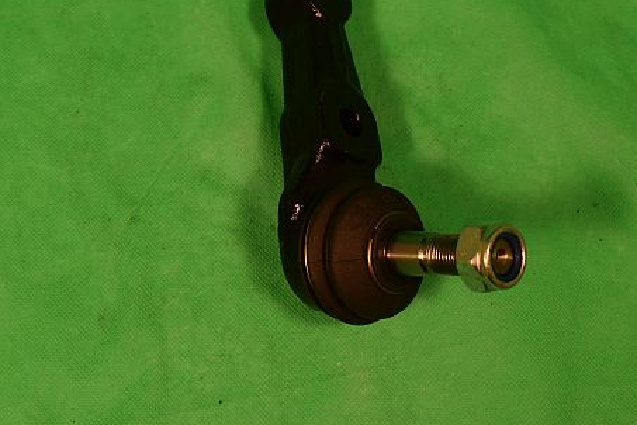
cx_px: 354
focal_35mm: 58
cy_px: 149
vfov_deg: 23.4
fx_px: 1020
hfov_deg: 34.6
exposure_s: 1/250
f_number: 8
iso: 280
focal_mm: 29
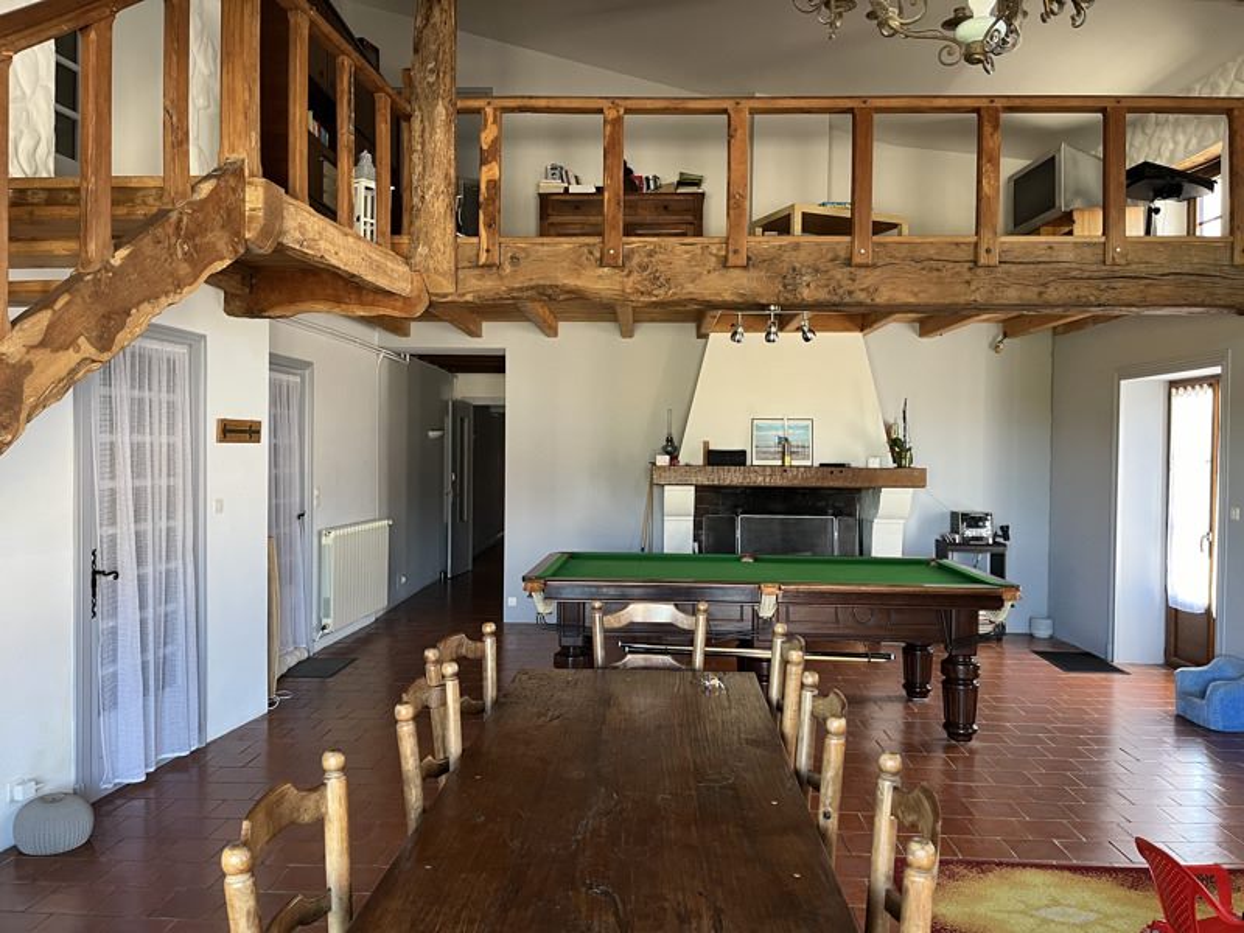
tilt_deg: -1.9
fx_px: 934
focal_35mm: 26
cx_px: 622
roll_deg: -0.9
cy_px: 466
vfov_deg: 53.1
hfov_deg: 67.3
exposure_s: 1/60
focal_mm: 5.1
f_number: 1.6
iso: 160
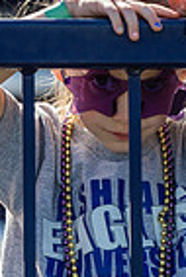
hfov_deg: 2.2
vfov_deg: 3.4
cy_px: 97
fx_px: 4731
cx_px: -69
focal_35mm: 612
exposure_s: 1/400
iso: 80
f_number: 3.2
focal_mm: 150
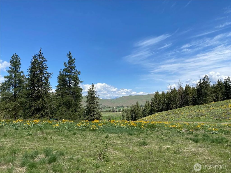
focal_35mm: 26
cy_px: 86
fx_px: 174
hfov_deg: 67.3
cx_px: 116
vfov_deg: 53.1
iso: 32
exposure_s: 1/3040
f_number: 1.8
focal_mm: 4.25
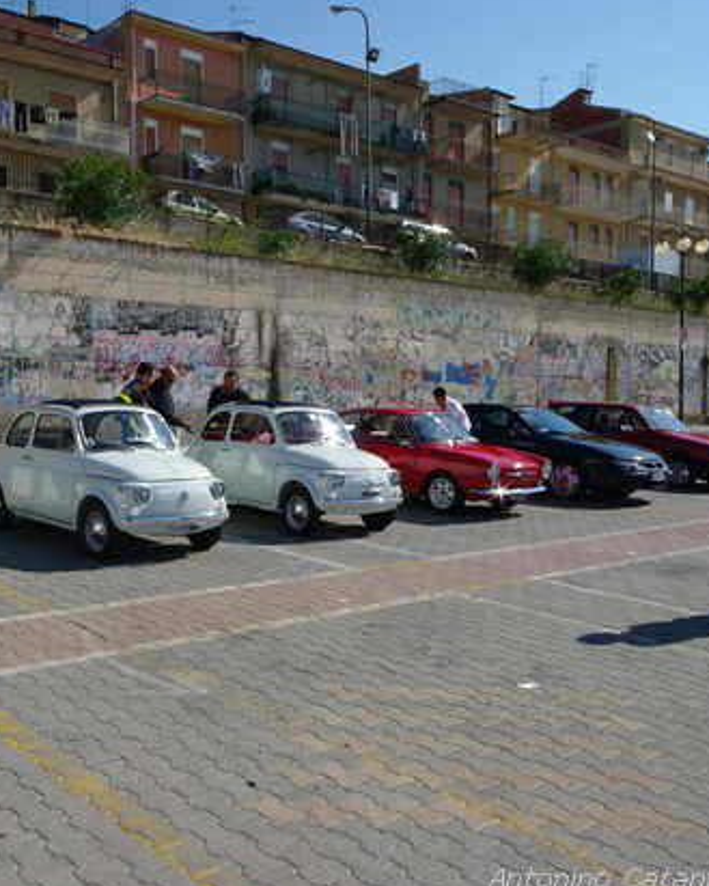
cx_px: 224
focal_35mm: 35
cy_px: 441
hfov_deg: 41.6
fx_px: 918
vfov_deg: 51.5
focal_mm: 16
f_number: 13
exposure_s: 1/180
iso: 200
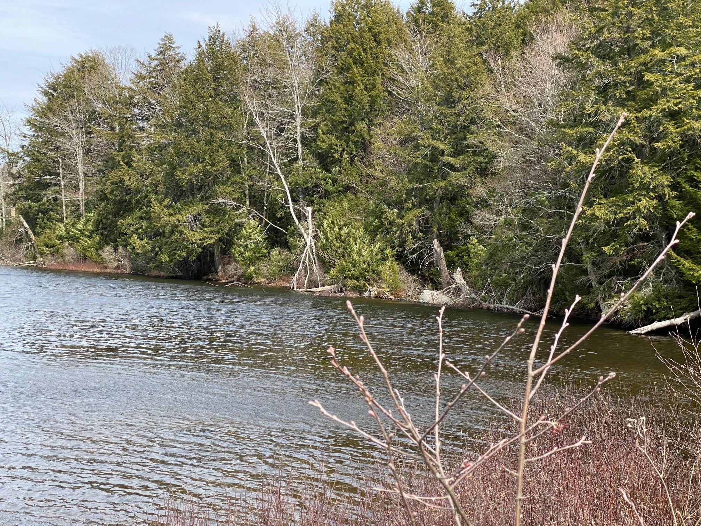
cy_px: 263
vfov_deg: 28.0
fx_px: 1053
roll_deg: -4.1
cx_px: 350
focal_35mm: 52
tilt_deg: -0.1
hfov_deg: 36.8
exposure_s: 1/1199
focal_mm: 6
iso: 20
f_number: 2
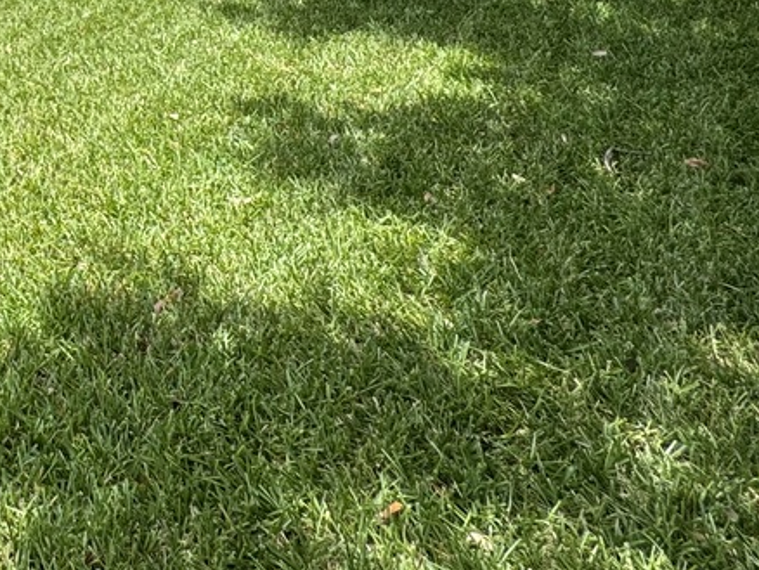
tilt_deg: -2.1
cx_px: -172
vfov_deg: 26.6
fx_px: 1009
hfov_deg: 33.0
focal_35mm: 46
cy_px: -175
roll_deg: +1.2
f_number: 2.2
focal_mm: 2.22
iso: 40
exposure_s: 1/488
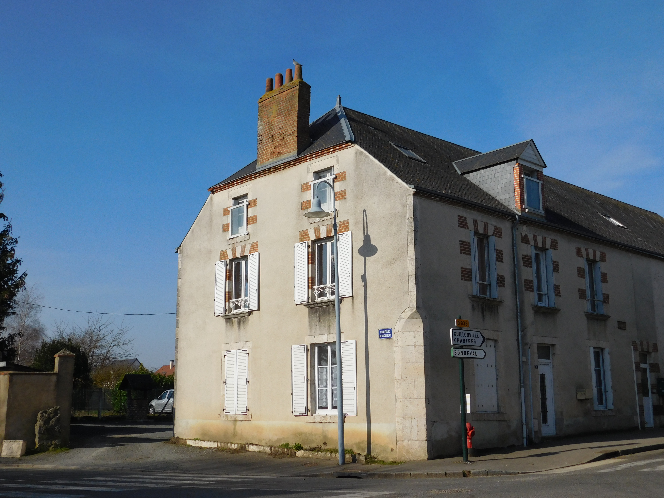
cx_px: 332
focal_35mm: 40
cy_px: 249
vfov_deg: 36.0
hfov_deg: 46.8
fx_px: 767
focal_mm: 7.1
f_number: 7.2
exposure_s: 1/640
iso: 125
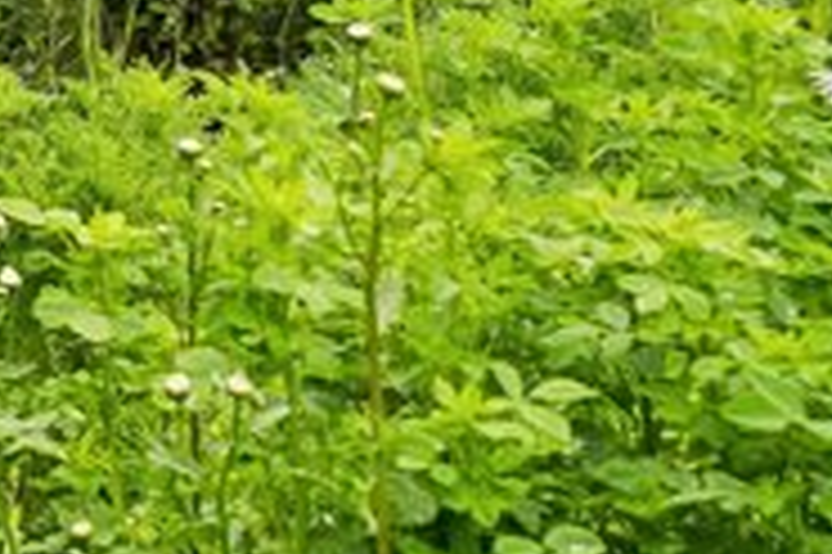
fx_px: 3352
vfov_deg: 9.0
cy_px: -421
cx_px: -917
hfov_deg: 12.3
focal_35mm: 145
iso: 200
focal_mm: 33.5
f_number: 8
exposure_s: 1/60
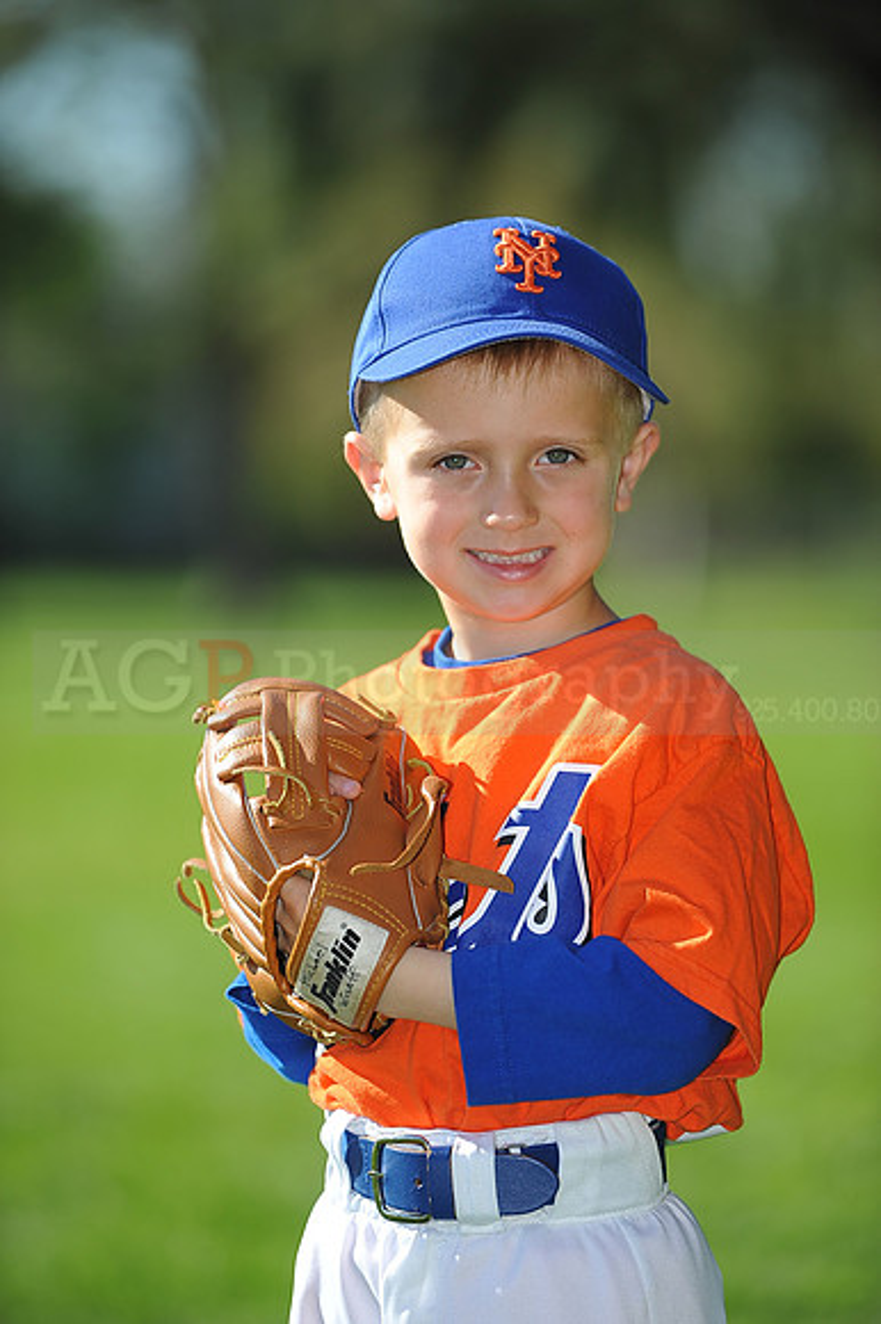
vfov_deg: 10.3
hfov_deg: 6.9
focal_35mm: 200
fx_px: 7350
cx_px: 440
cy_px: 662
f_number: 4
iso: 200
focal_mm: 200
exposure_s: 1/1250
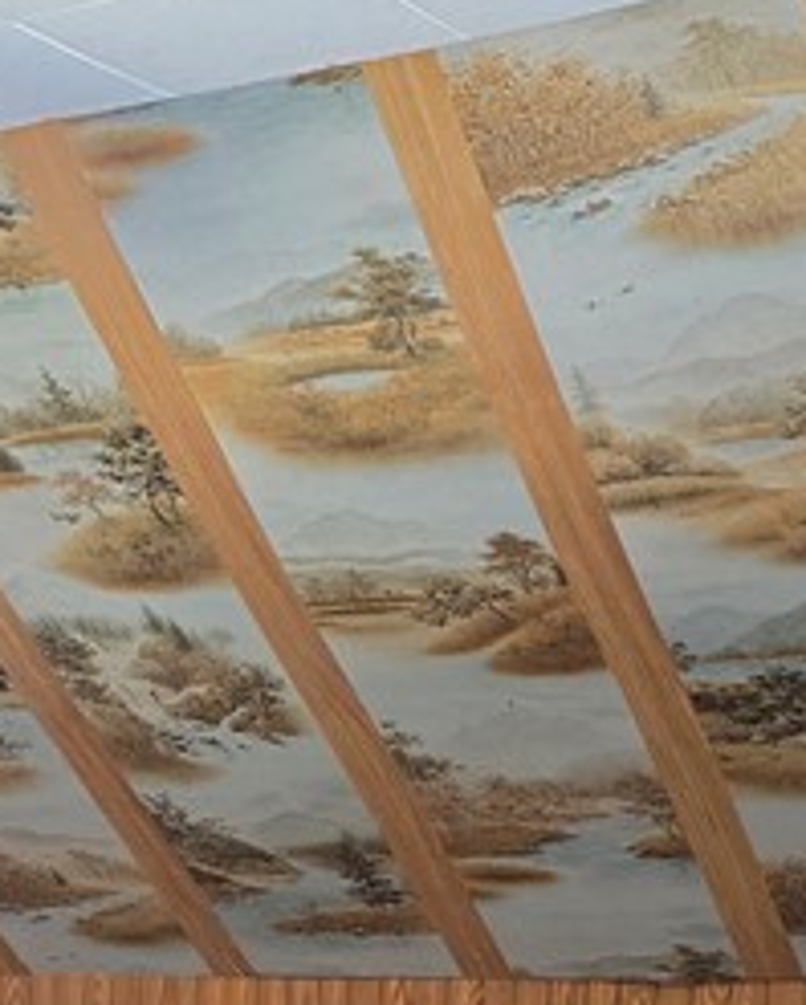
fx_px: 2770
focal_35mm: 93
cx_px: -159
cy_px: 1339
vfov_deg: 18.9
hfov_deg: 15.9
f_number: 1.7
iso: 640
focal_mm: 6.3
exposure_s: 1/60
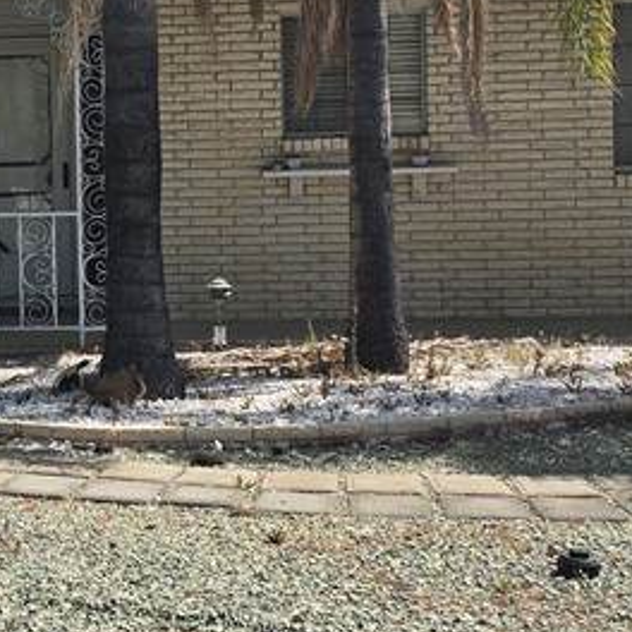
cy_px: 206
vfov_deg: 21.8
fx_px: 1632
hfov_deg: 21.2
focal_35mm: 79
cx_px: 10
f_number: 1.7
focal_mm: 6.3
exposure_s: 1/805
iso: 12
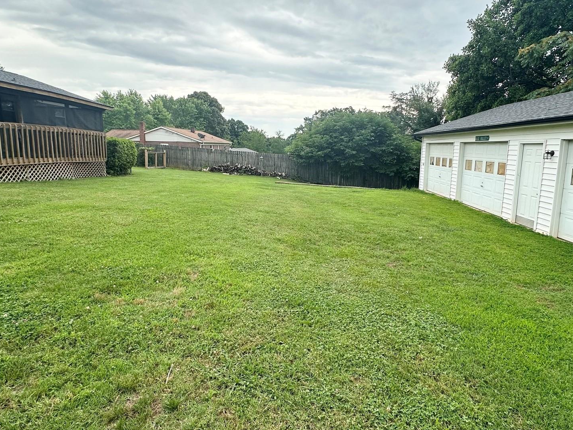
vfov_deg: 65.8
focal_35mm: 20
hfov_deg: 81.6
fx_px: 331
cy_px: 192
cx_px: 309
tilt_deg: -7.5
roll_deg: -1.7
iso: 40
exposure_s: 1/473
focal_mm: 2.22
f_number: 2.2
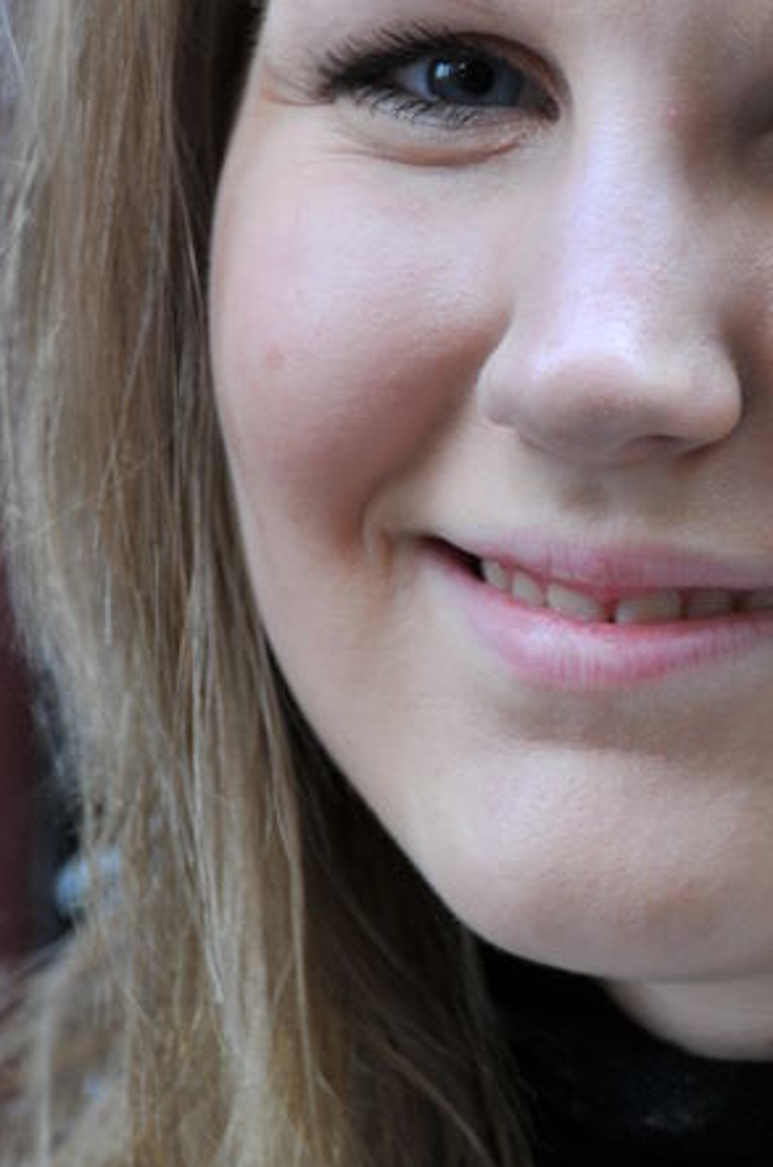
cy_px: 317
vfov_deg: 7.5
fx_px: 8892
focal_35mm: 275
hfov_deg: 5.0
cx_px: 758
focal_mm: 90
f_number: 5.6
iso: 200
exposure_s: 1/30
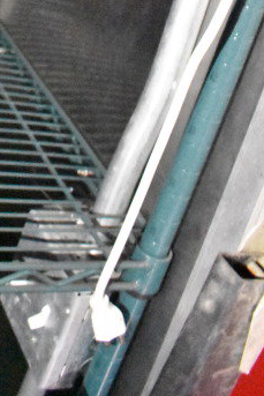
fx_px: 791
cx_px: -13
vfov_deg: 24.4
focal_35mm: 72
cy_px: -125
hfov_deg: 18.4
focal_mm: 18
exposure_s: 1/30
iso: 20000
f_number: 3.5
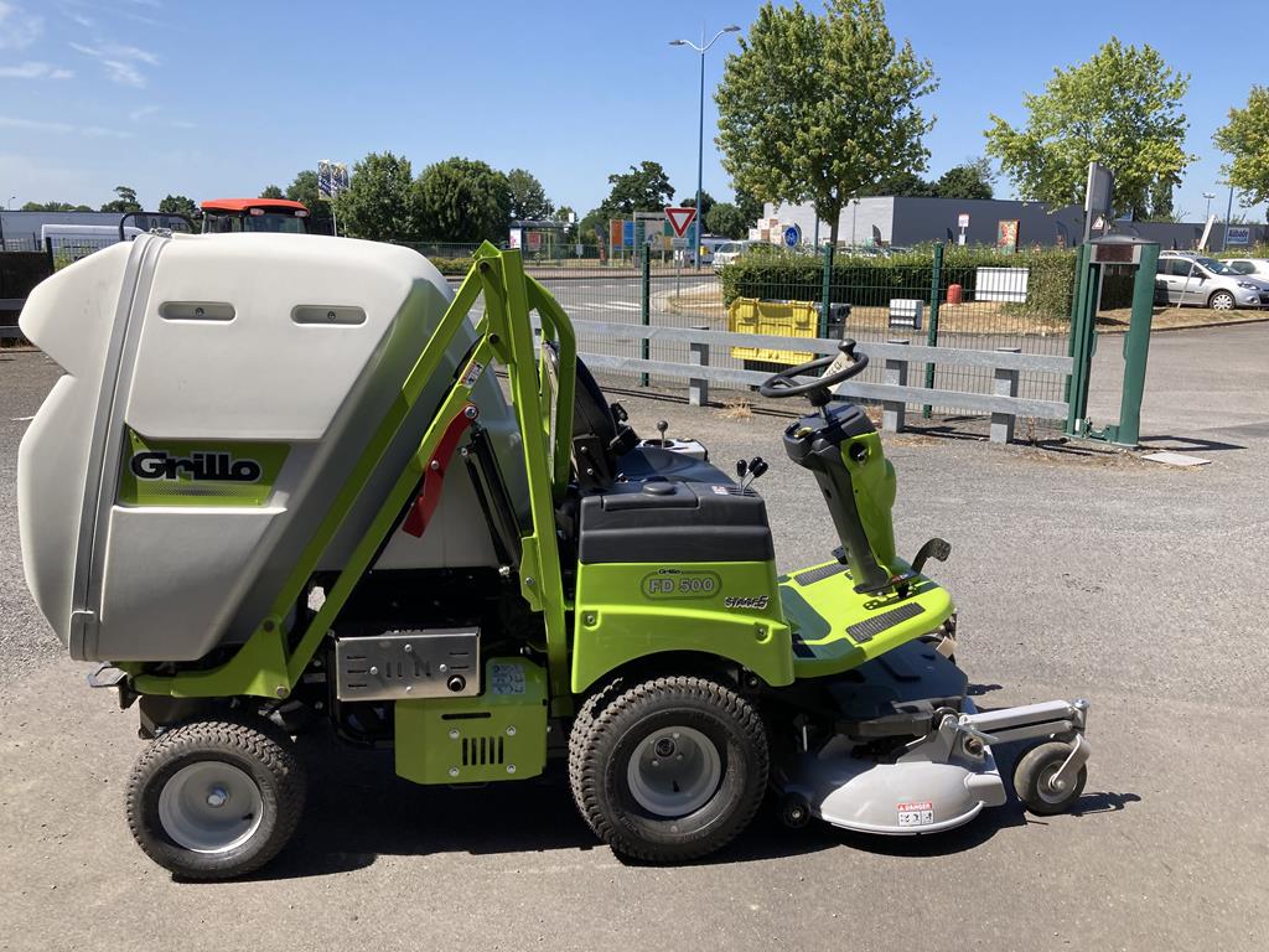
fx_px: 1026
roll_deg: -0.7
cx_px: 634
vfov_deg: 49.7
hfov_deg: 63.4
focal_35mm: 28
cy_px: 476
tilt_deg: -10.2
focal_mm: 3.99
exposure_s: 1/1453
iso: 20
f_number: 1.8
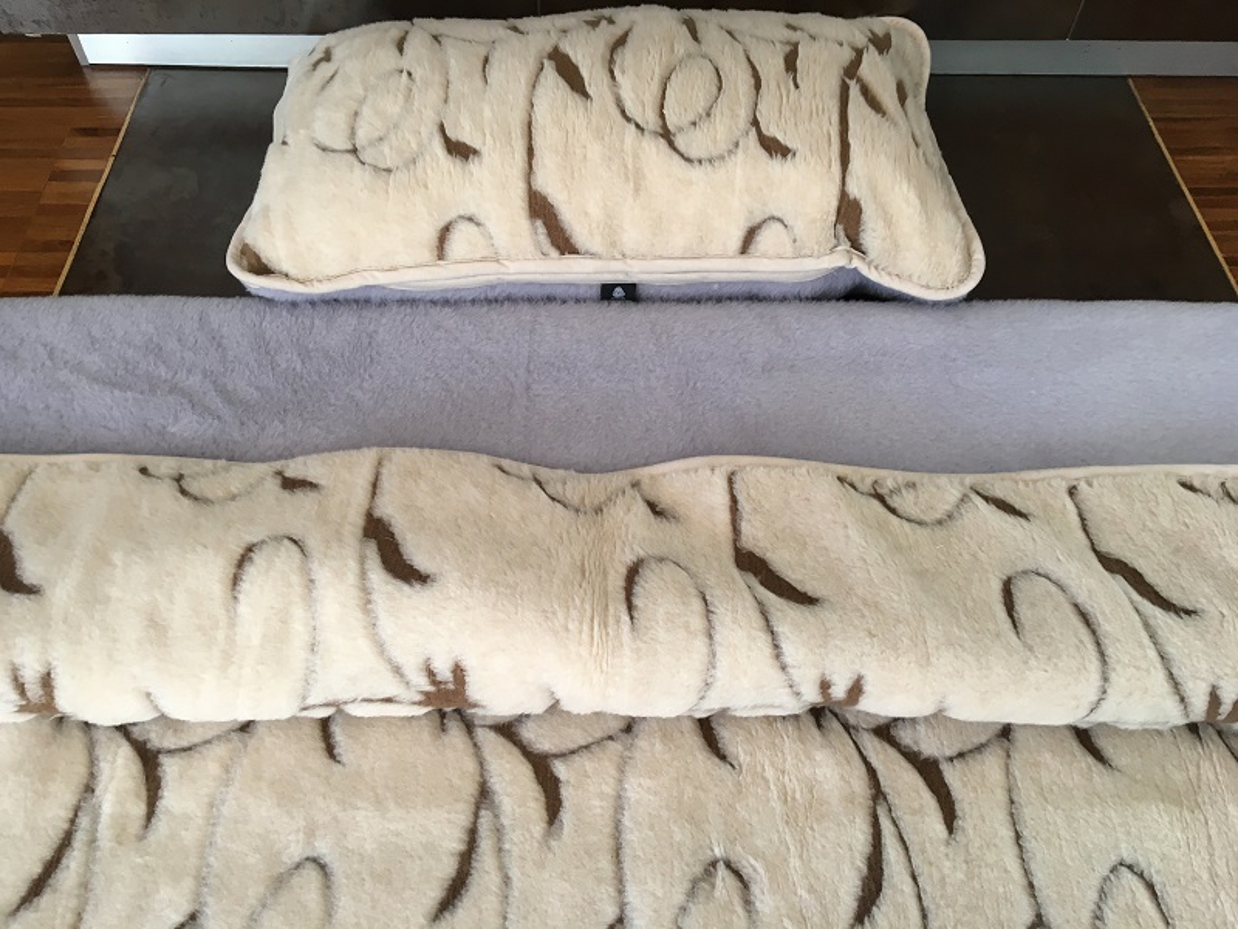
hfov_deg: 61.7
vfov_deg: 48.2
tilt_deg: -54.8
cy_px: 464
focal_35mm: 29
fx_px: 1037
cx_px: 619
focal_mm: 4.15
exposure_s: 1/33
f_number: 2.2
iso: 64
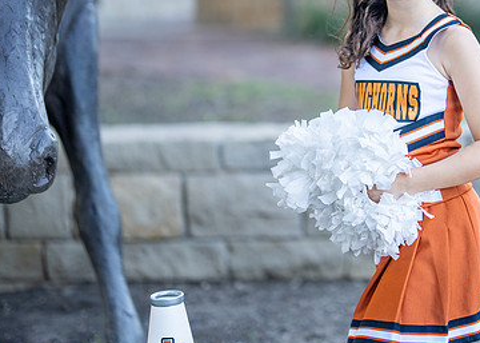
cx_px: 382
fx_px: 1295
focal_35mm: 95
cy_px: 68
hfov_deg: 20.8
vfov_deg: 15.0
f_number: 1.2
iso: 250
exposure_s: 1/1000
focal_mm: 50
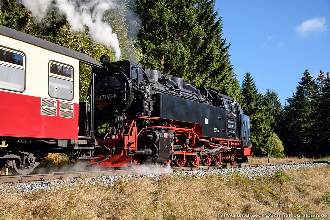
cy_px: 110
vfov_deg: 28.1
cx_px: 165
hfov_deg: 41.1
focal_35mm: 48
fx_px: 440
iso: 250
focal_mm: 48
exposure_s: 1/640
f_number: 6.3
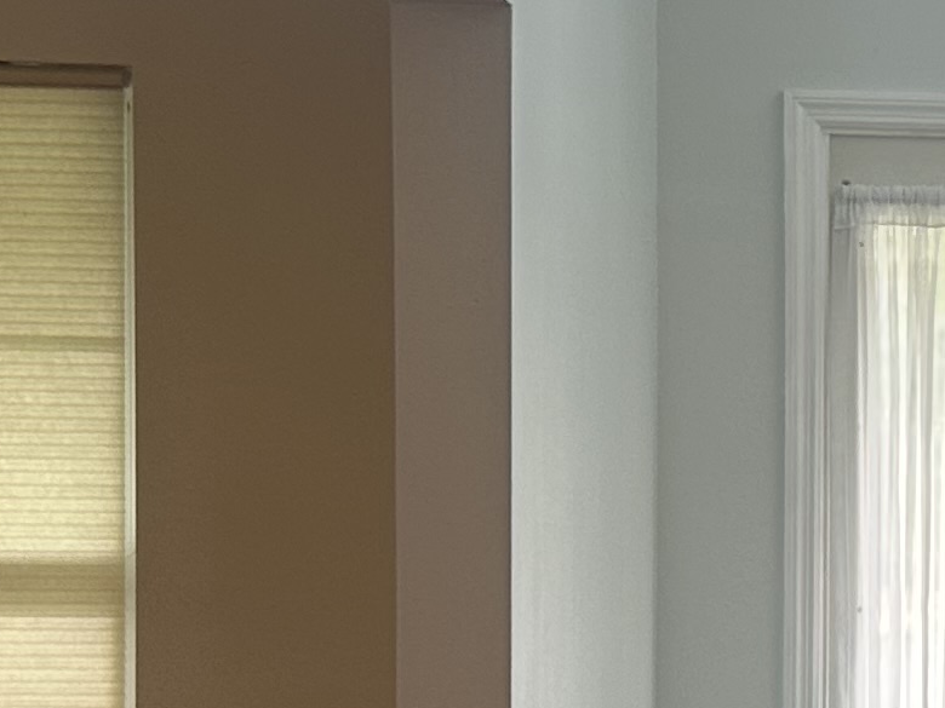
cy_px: 523
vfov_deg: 11.9
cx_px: 1300
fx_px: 3385
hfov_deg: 15.0
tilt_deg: -2.5
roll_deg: -1.8
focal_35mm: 124
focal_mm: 6.86
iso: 125
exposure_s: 1/120
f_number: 1.78
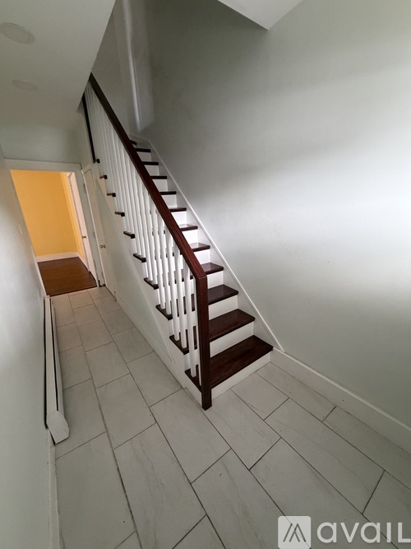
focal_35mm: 14
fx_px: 222
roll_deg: +2.0
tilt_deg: -18.7
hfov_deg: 85.7
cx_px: 206
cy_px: 274
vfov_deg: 102.1
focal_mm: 2.22
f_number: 2.2
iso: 320
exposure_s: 1/60
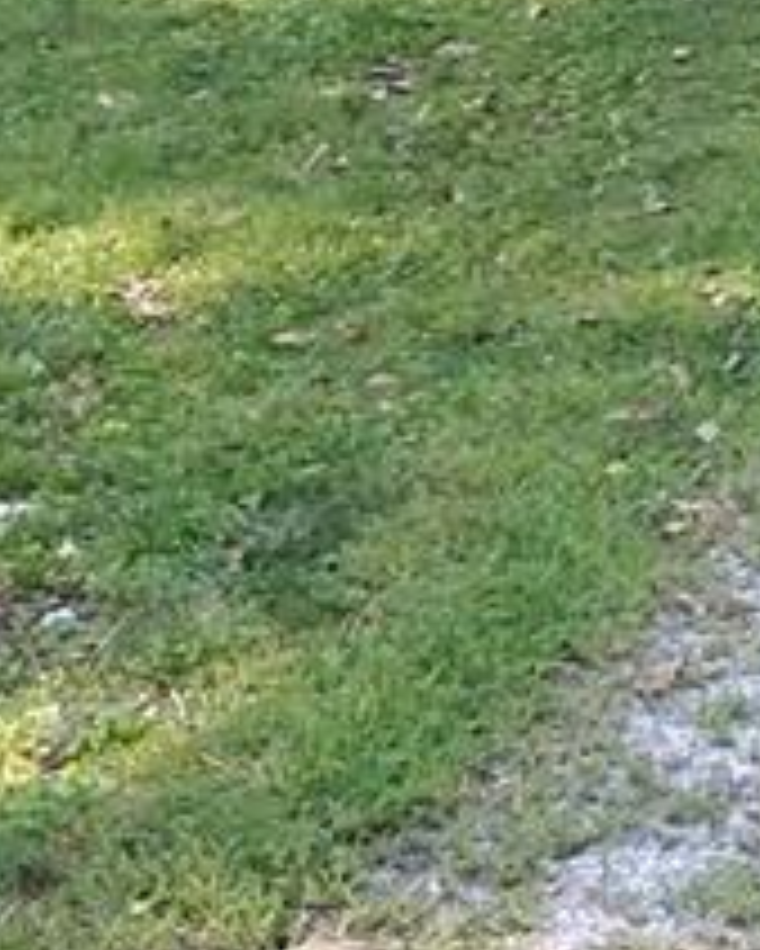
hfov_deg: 14.8
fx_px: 2894
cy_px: 36
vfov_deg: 18.2
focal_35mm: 103
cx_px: 675
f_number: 1.9
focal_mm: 2.47
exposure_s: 1/40
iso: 40
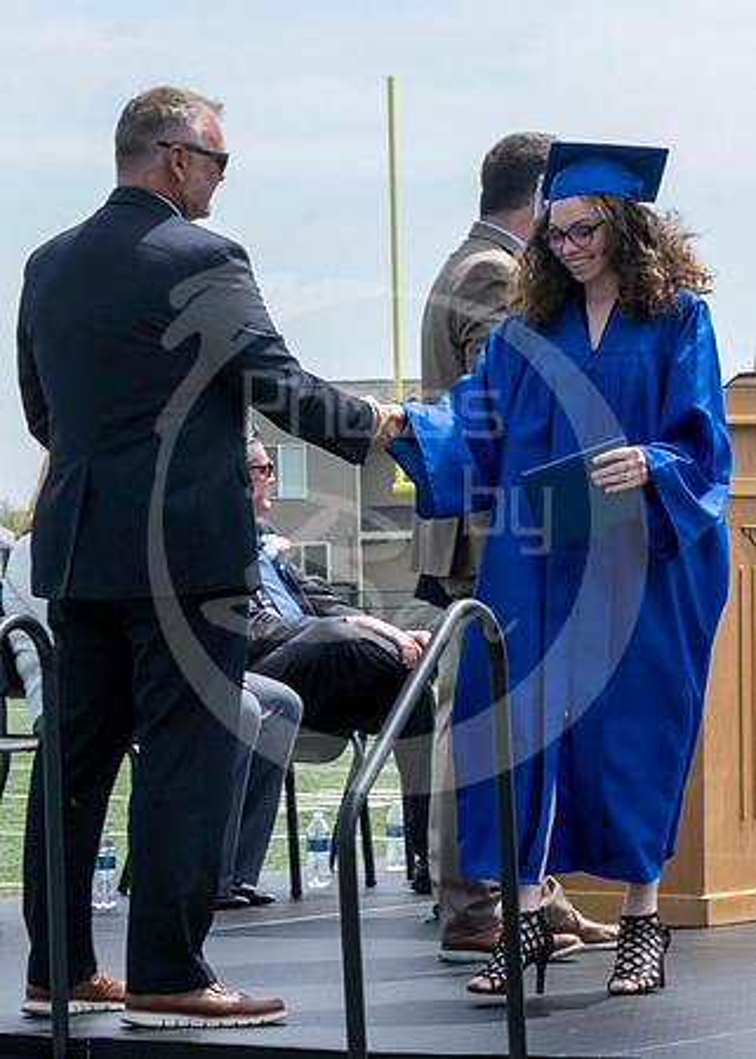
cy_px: 336
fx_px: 4944
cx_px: 246
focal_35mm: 164
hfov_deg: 8.7
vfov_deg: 12.2
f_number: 13
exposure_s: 1/250
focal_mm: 70
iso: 200
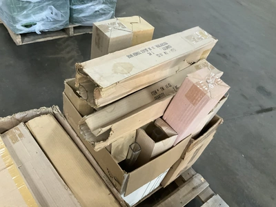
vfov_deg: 48.2
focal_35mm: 29
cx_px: 138
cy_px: 104
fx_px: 231
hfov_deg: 61.7
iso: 200
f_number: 1.8
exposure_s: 1/60
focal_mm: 3
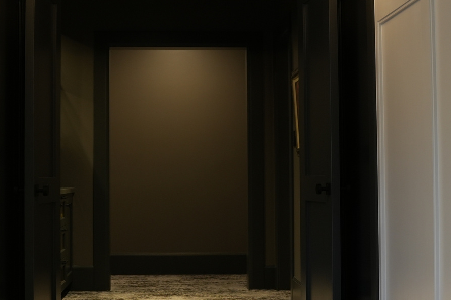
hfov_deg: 24.5
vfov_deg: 16.4
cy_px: 106
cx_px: 210
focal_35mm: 83
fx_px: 1040
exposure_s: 1/30
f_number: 2.8
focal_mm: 24
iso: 200
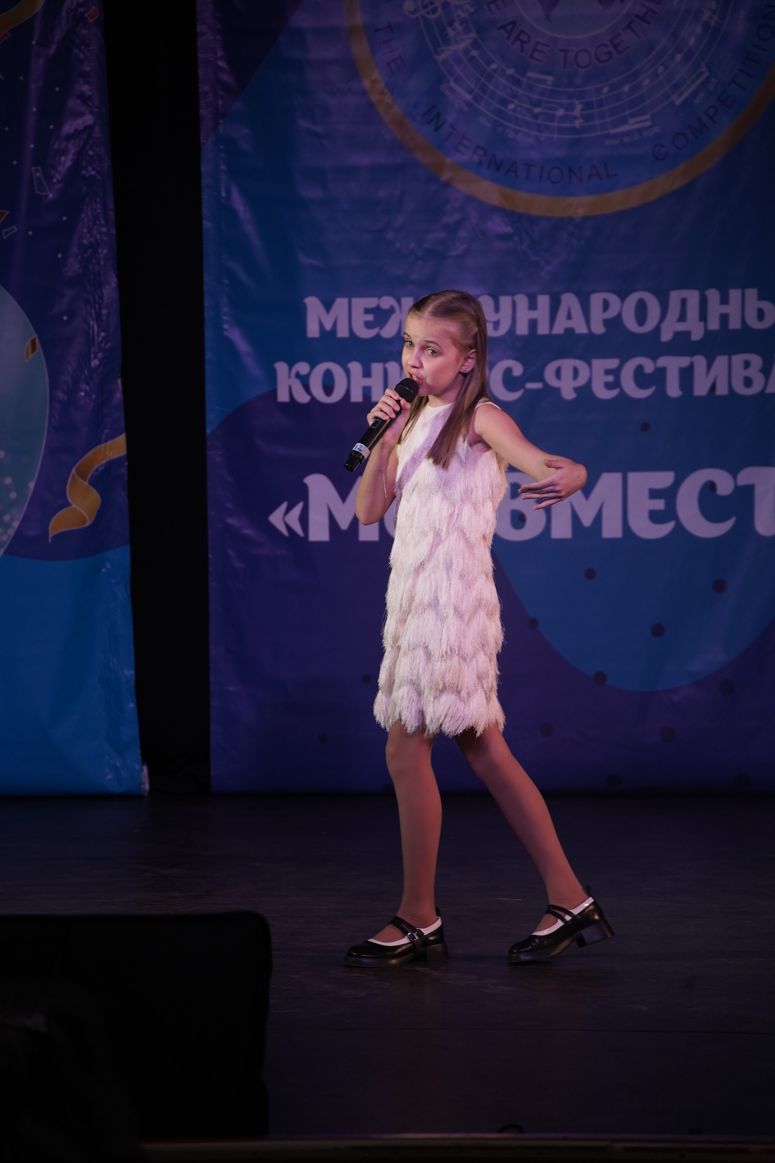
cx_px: 388
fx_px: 5812
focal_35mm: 180
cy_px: 582
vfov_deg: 11.4
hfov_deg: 7.6
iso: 1600
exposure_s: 1/250
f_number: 5.6
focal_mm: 180
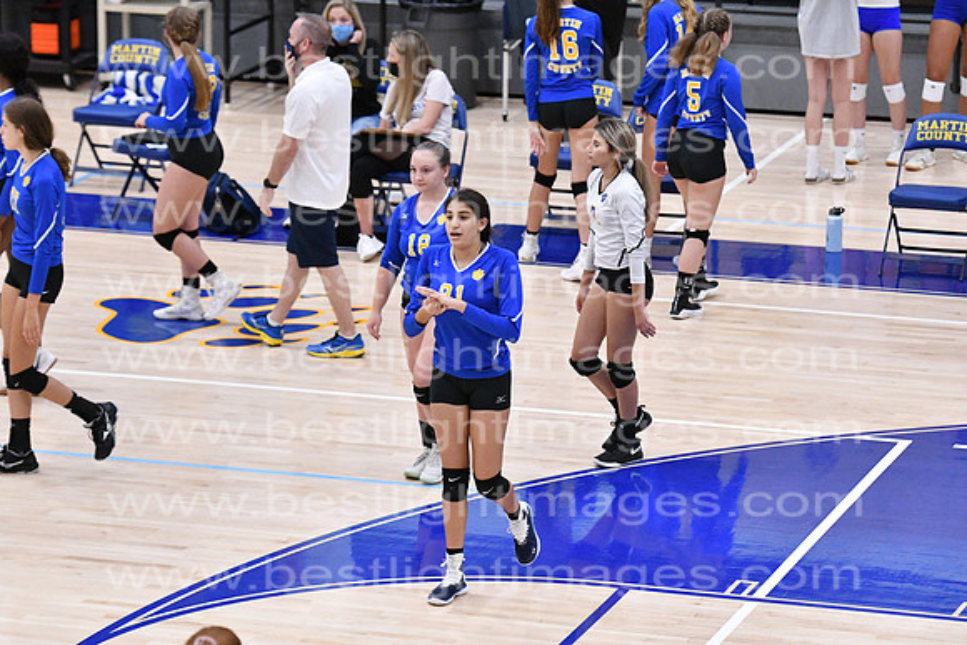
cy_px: 322
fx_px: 4675
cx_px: 484
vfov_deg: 7.9
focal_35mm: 174
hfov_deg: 11.8
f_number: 3.2
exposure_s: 1/800
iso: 6400
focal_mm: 116
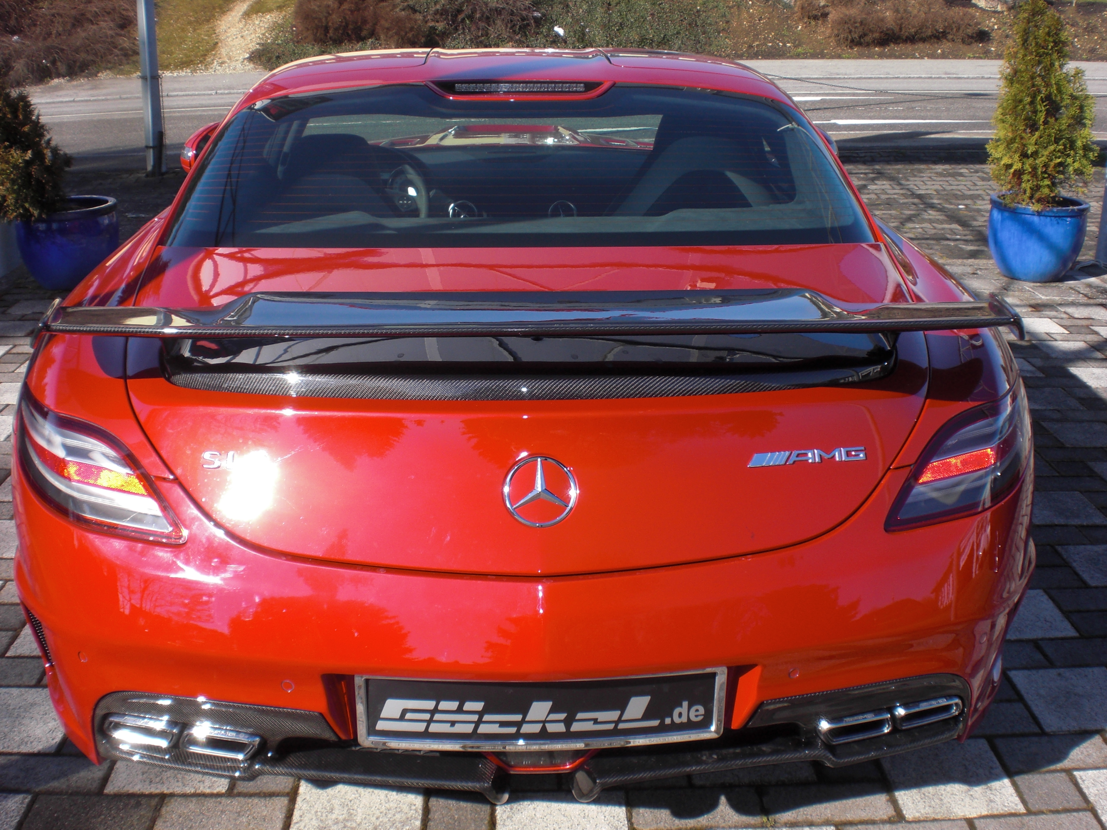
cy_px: 415
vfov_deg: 37.7
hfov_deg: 49.0
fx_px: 1215
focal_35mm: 38
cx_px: 554
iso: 64
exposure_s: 1/200
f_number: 5.6
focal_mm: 6.3
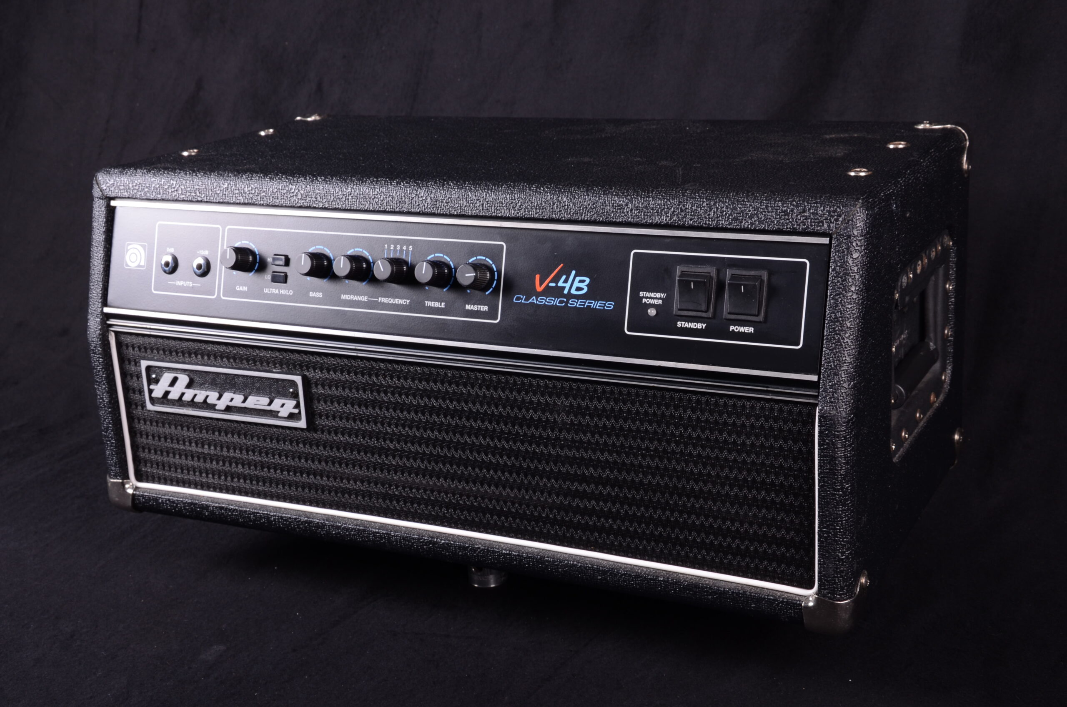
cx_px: 534
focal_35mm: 51
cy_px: 354
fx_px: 1509
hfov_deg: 39.0
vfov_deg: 26.4
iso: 200
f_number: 11
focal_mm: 34
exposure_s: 1/200
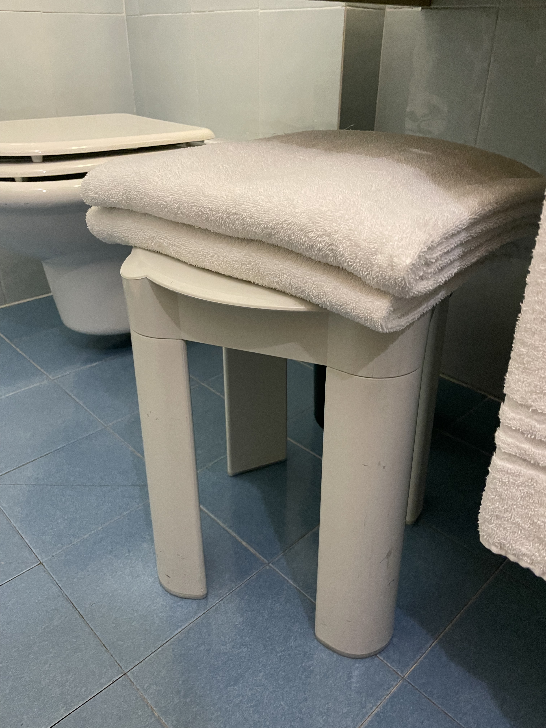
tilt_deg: -29.3
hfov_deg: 53.1
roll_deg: -0.4
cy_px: 364
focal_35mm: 26
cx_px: 273
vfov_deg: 67.3
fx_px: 547
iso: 400
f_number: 1.6
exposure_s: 1/50
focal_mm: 4.2
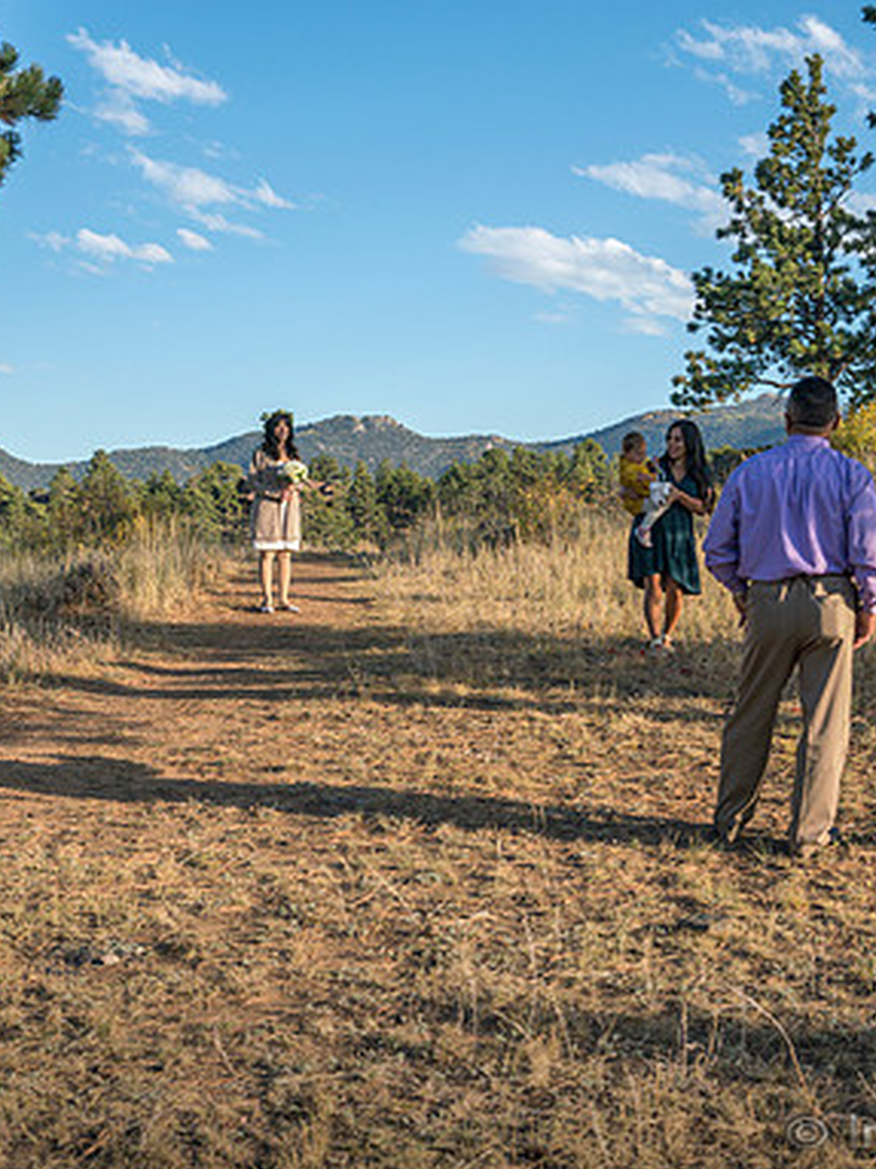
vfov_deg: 37.5
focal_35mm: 51
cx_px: 623
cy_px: 584
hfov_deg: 28.3
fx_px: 1722
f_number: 4.5
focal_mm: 35
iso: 160
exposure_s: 1/640
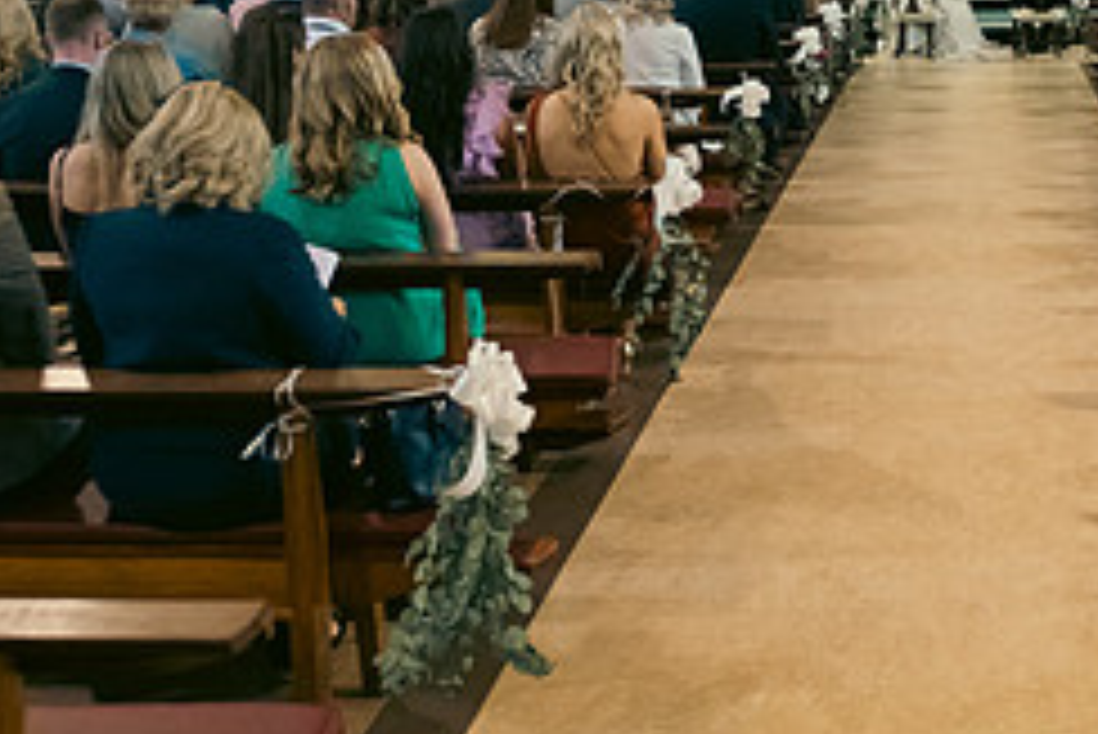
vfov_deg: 22.5
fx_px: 1739
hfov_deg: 33.3
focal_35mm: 57
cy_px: -74
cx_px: 976
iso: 1000
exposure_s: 1/160
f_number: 3.5
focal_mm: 24
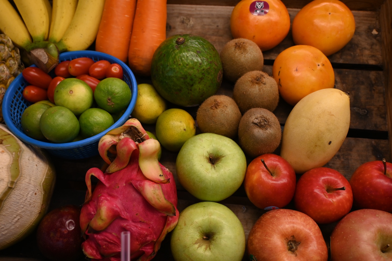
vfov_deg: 41.7
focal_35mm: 32
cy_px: 130
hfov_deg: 59.5
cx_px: 196
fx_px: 343
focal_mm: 21
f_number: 4
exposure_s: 1/160
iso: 400
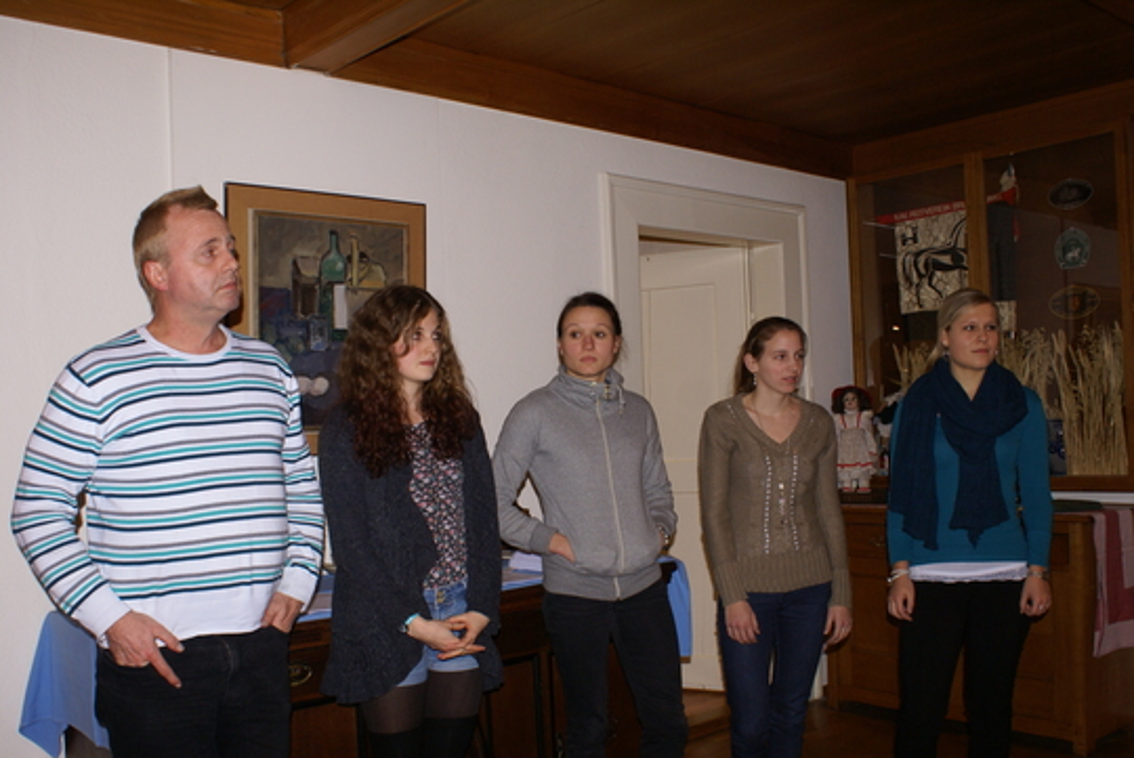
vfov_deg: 36.9
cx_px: 567
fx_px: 1135
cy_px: 379
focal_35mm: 36
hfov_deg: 53.1
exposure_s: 1/60
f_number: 5.6
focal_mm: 24
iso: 400
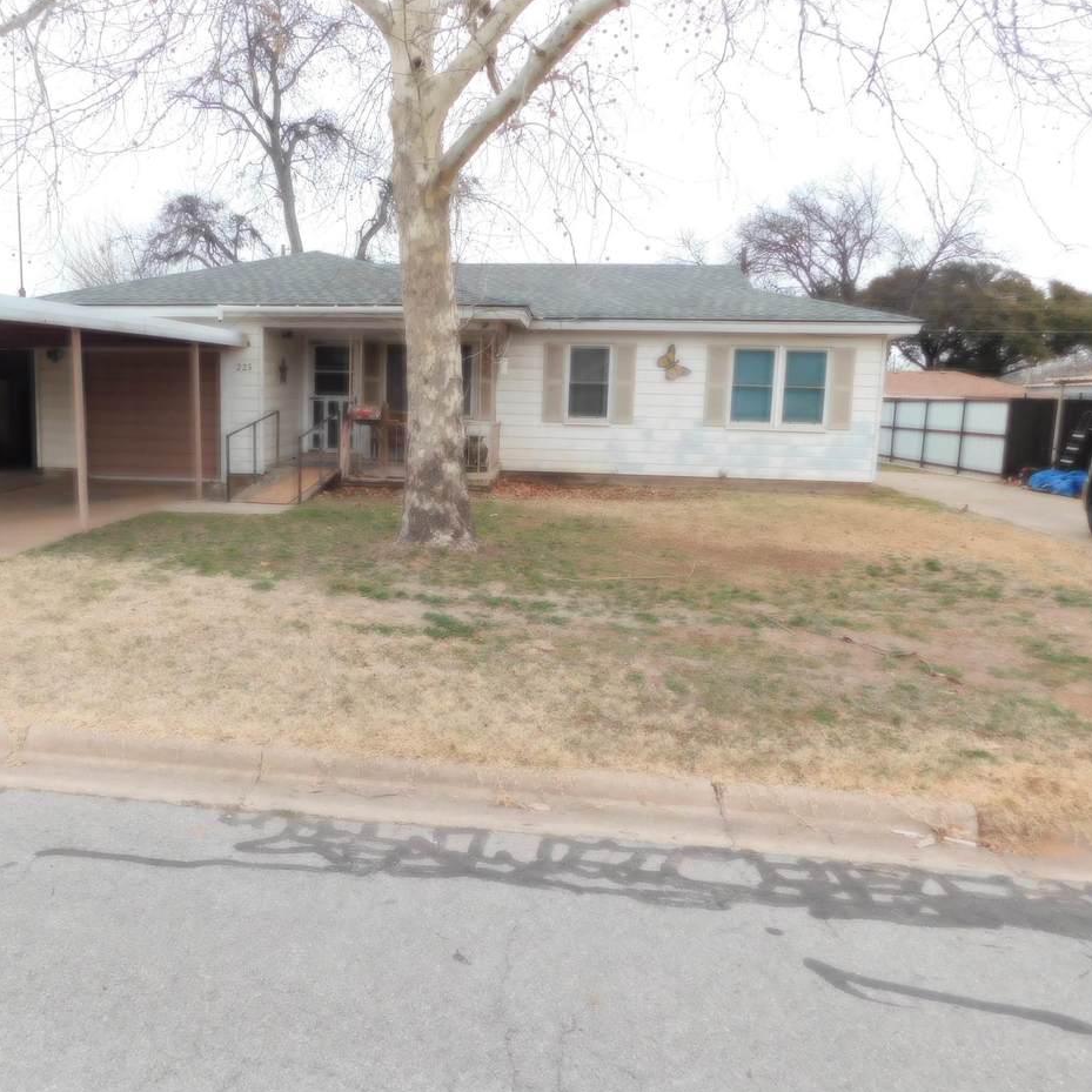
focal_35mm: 28
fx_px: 999
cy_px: 542
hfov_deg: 56.4
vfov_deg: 57.3
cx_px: 393
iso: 125
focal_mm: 4
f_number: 3
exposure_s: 1/640
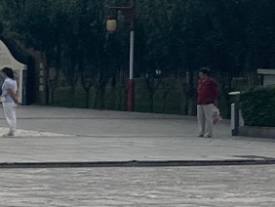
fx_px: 1352
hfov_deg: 9.0
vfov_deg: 8.7
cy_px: 36
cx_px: -605
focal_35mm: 170
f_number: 1.78
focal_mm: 6.86
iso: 80
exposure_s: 1/2732
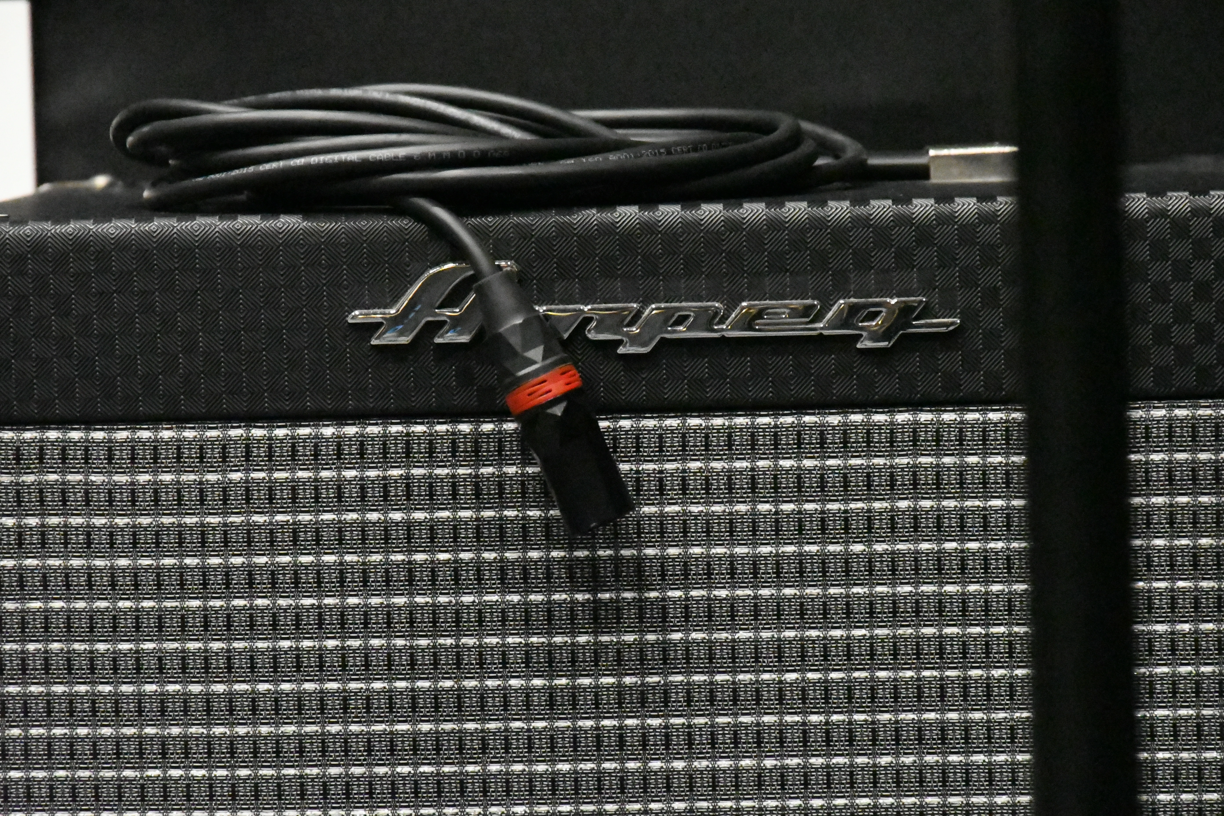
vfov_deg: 6.5
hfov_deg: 9.8
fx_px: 7139
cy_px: 408
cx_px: 612
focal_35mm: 210
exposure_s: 1/60
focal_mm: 140
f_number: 10
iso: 51200
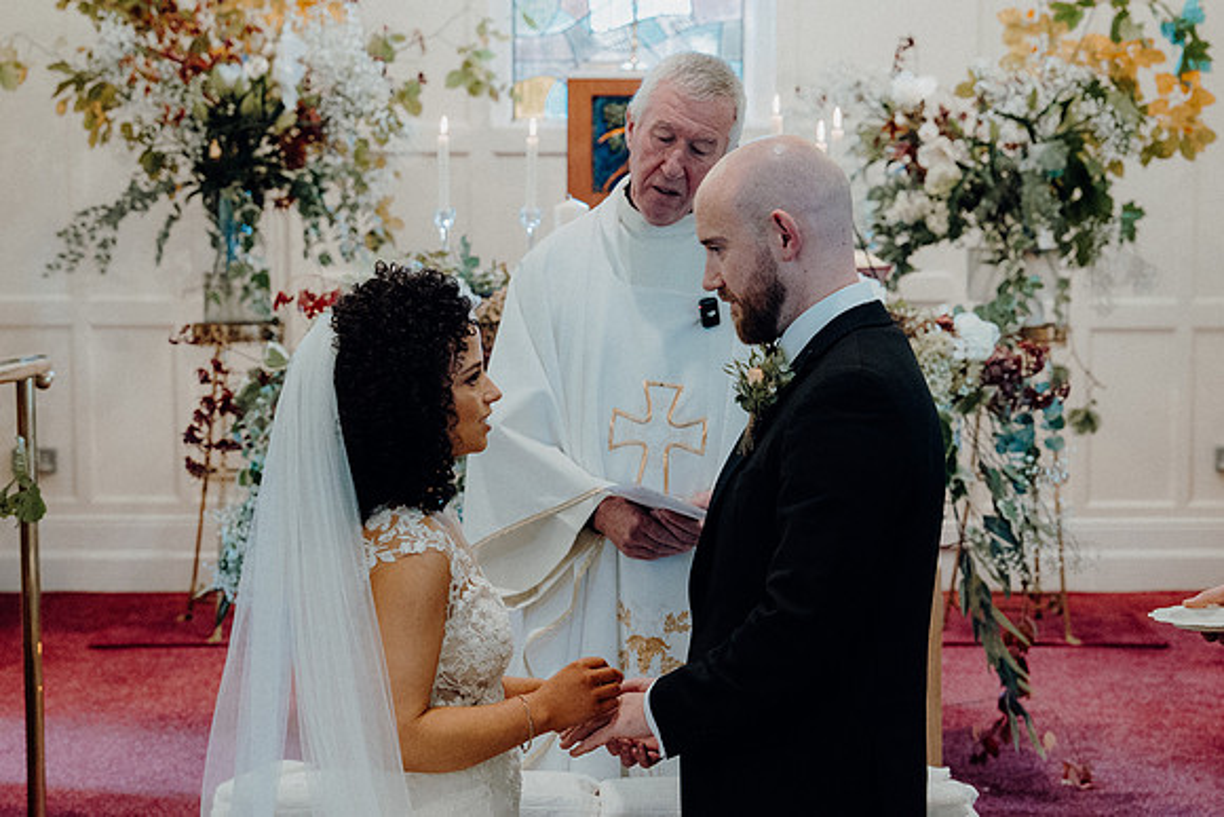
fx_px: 2550
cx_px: 612
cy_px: 408
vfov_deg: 18.2
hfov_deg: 27.0
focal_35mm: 75
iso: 2500
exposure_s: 1/160
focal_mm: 50
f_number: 3.5
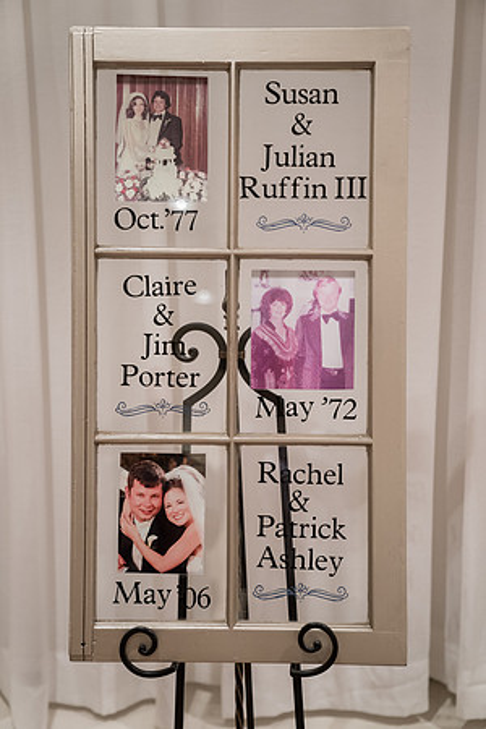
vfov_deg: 34.5
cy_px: 364
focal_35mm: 58
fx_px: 1174
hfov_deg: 23.4
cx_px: 243
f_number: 2.8
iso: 2000
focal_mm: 58
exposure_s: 1/50
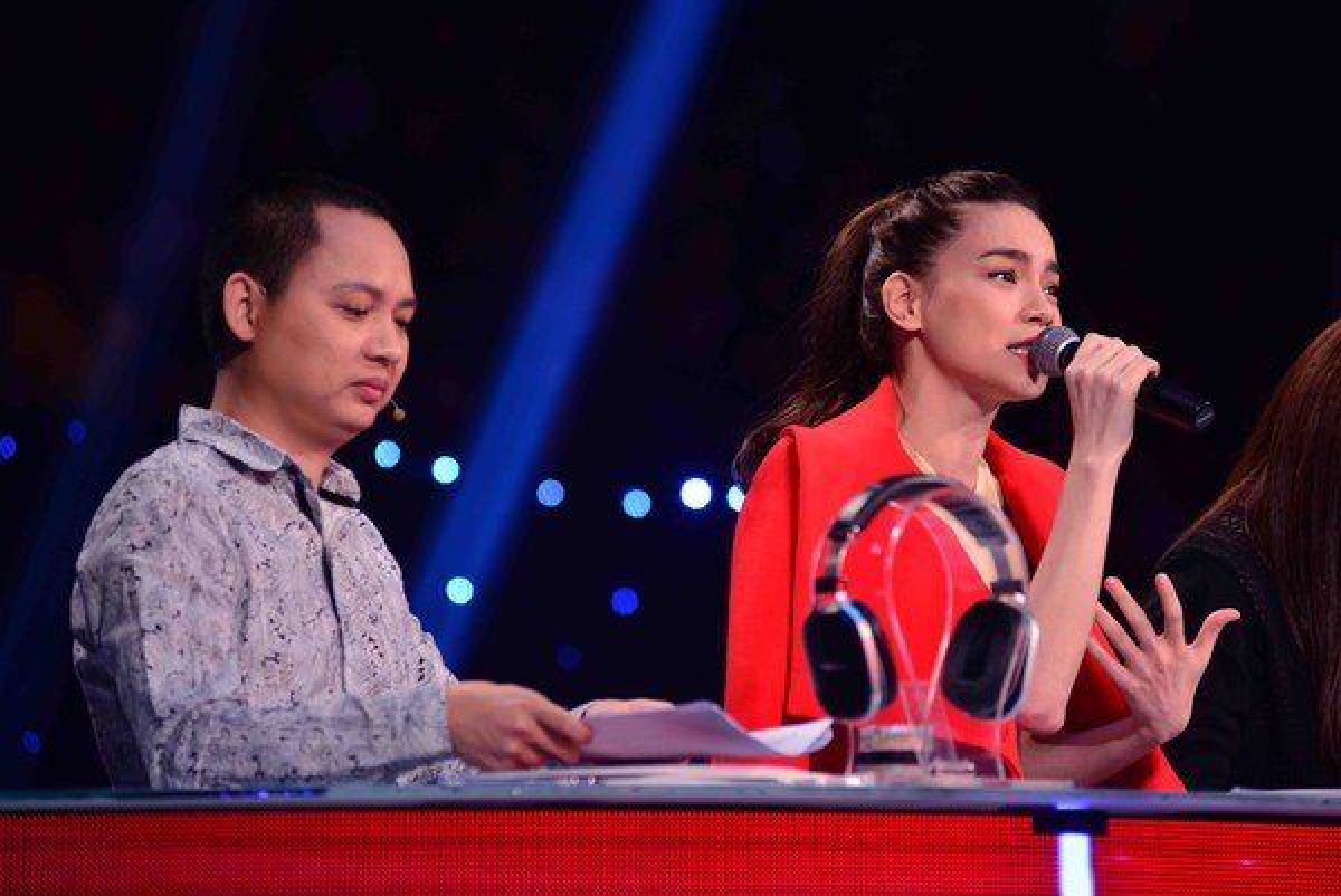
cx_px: 670
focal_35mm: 200
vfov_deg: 6.9
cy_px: 448
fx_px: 7455
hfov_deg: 10.3
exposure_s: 1/200
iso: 1000
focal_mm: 200
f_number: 3.5
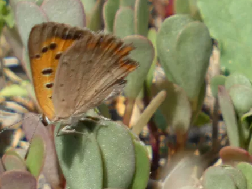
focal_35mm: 1737
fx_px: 12652
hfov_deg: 1.1
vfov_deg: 0.9
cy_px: 92
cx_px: 81
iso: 80
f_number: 5.9
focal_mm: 215
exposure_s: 1/400
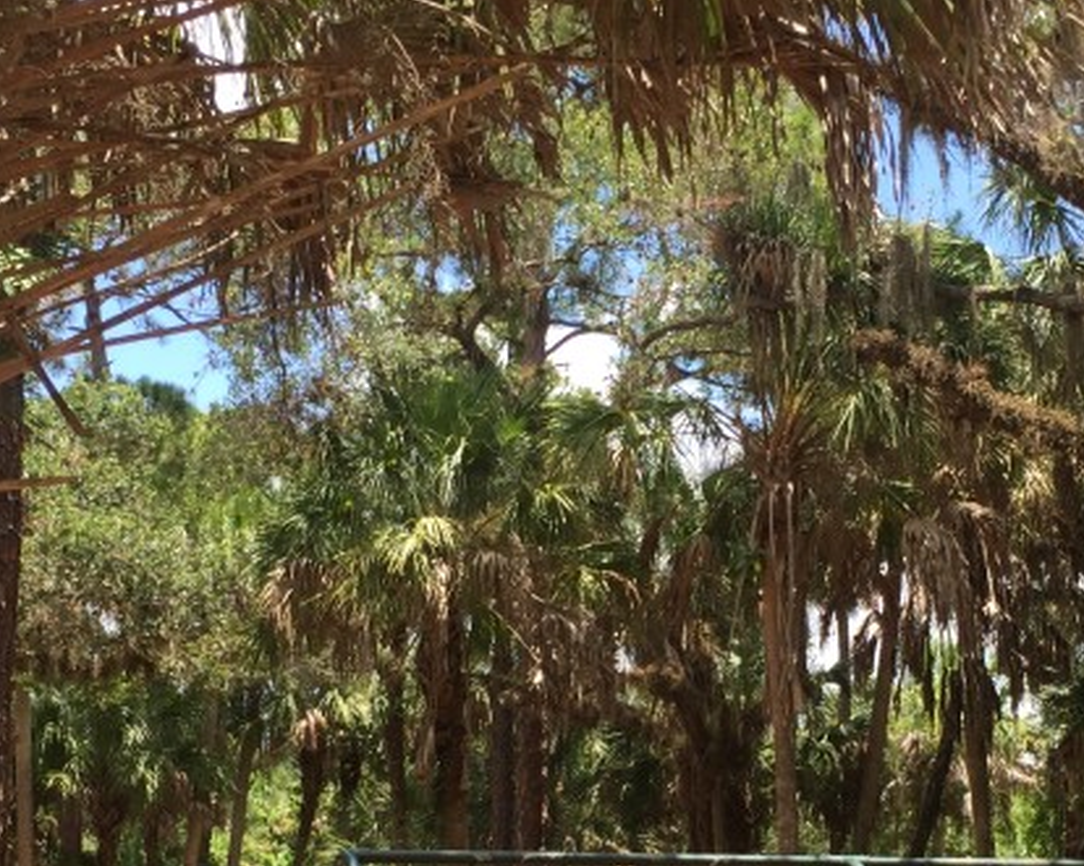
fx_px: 2245
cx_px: 689
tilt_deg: +4.5
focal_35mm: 70
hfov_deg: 27.0
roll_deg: -0.7
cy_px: 727
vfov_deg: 21.5
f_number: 2.2
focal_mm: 4.15
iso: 32
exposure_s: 1/682
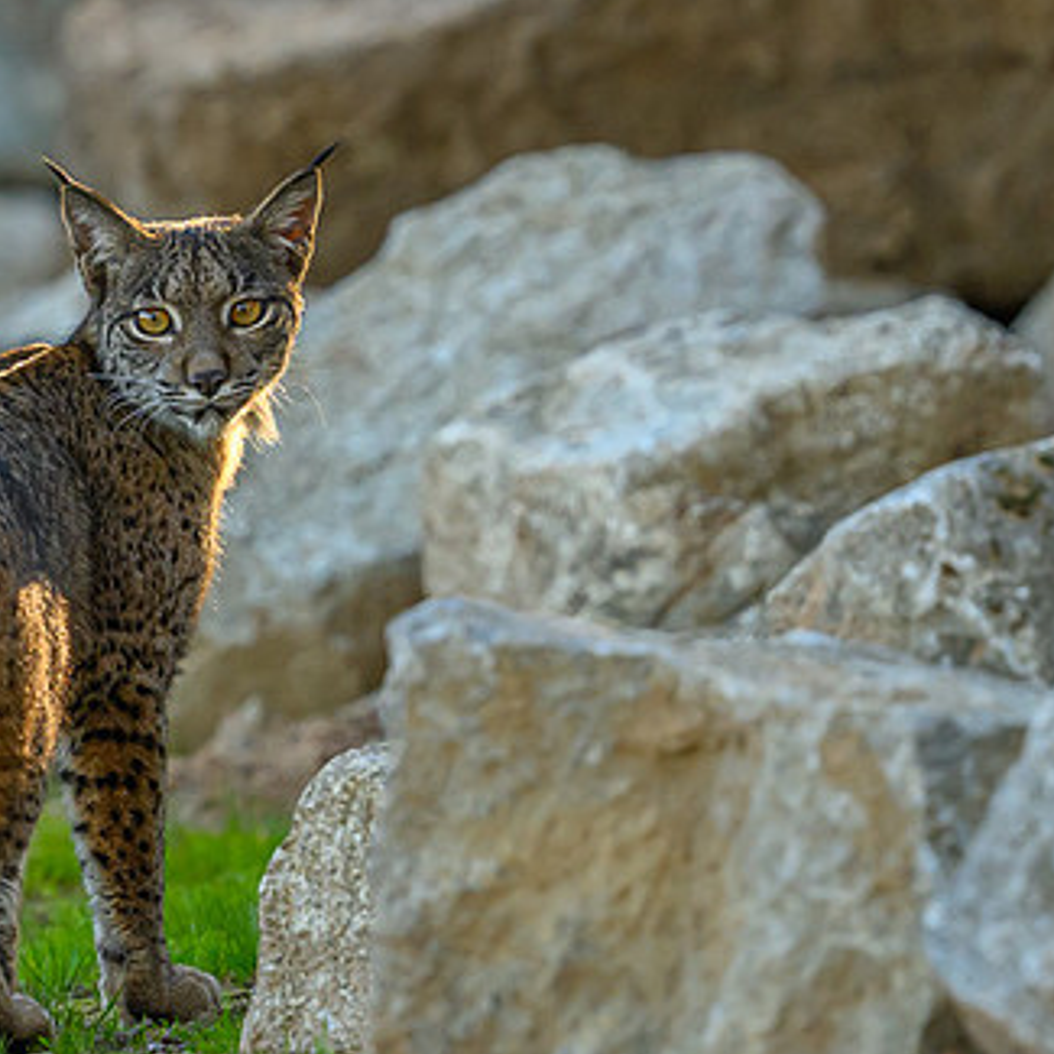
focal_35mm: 1019
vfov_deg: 1.7
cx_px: 115
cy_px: 531
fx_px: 35103
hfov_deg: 1.7
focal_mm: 400
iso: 1000
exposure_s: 1/1600
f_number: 4
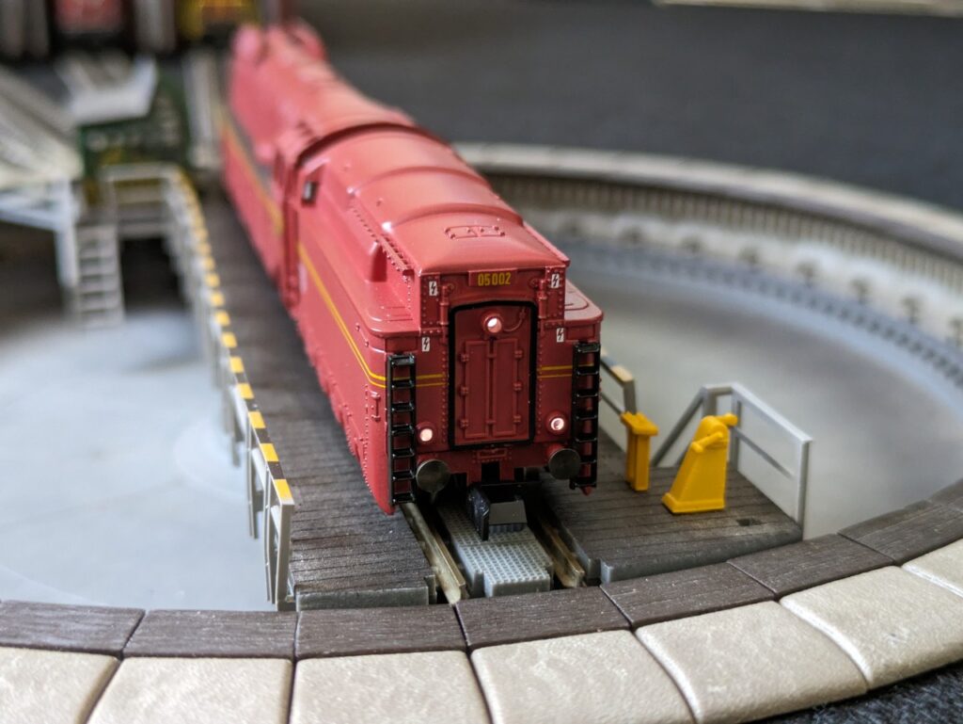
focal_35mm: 51
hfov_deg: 37.5
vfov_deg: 28.6
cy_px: 362
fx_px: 1419
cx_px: 482
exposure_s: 1/25
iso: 407
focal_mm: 5.43
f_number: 1.89
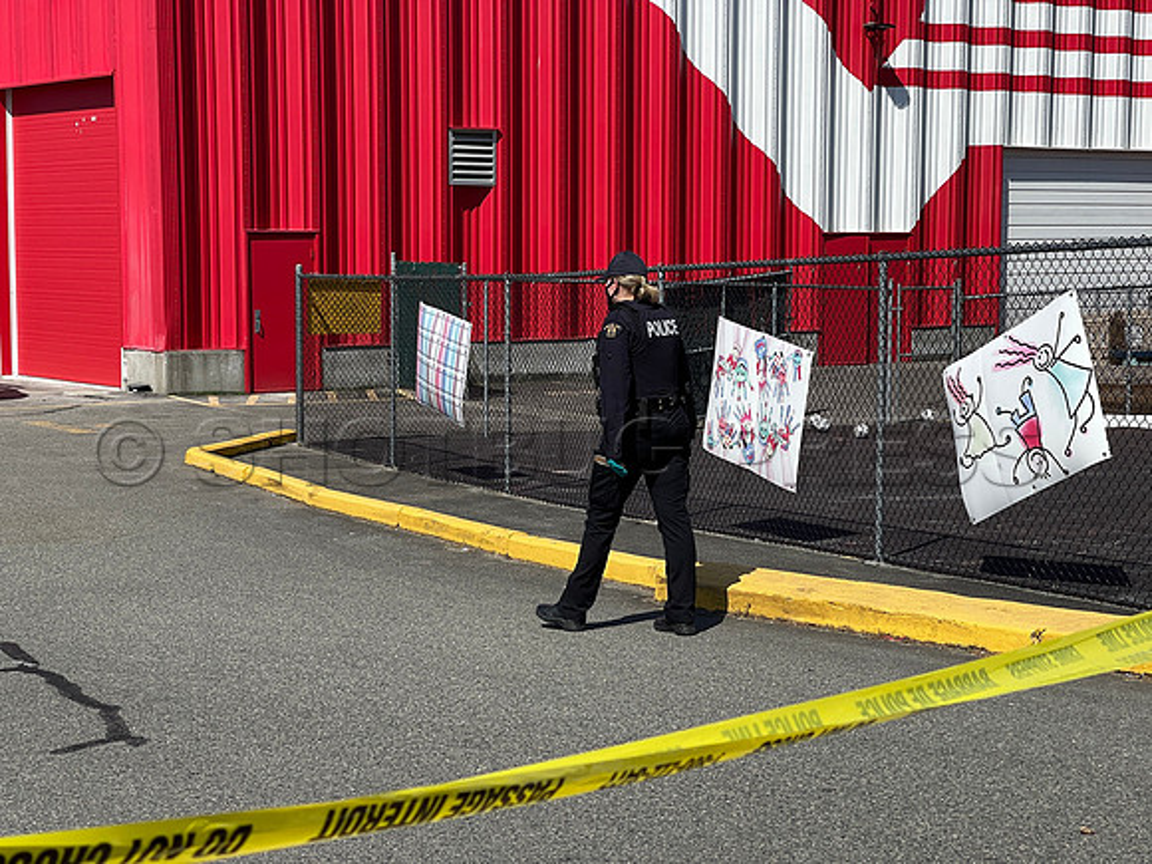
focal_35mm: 64
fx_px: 2130
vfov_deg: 22.9
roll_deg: -0.3
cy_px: 432
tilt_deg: -5.8
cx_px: 576
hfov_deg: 30.3
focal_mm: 7.5
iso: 20
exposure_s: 1/2660
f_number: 2.2
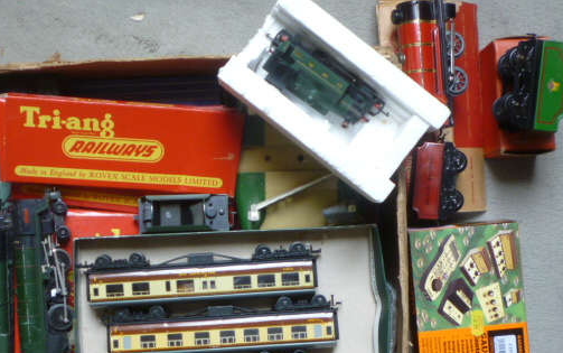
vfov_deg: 20.9
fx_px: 952
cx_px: 223
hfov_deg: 32.8
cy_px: 223
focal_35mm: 62
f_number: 3.3
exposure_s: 1/30
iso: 100
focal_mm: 5.2
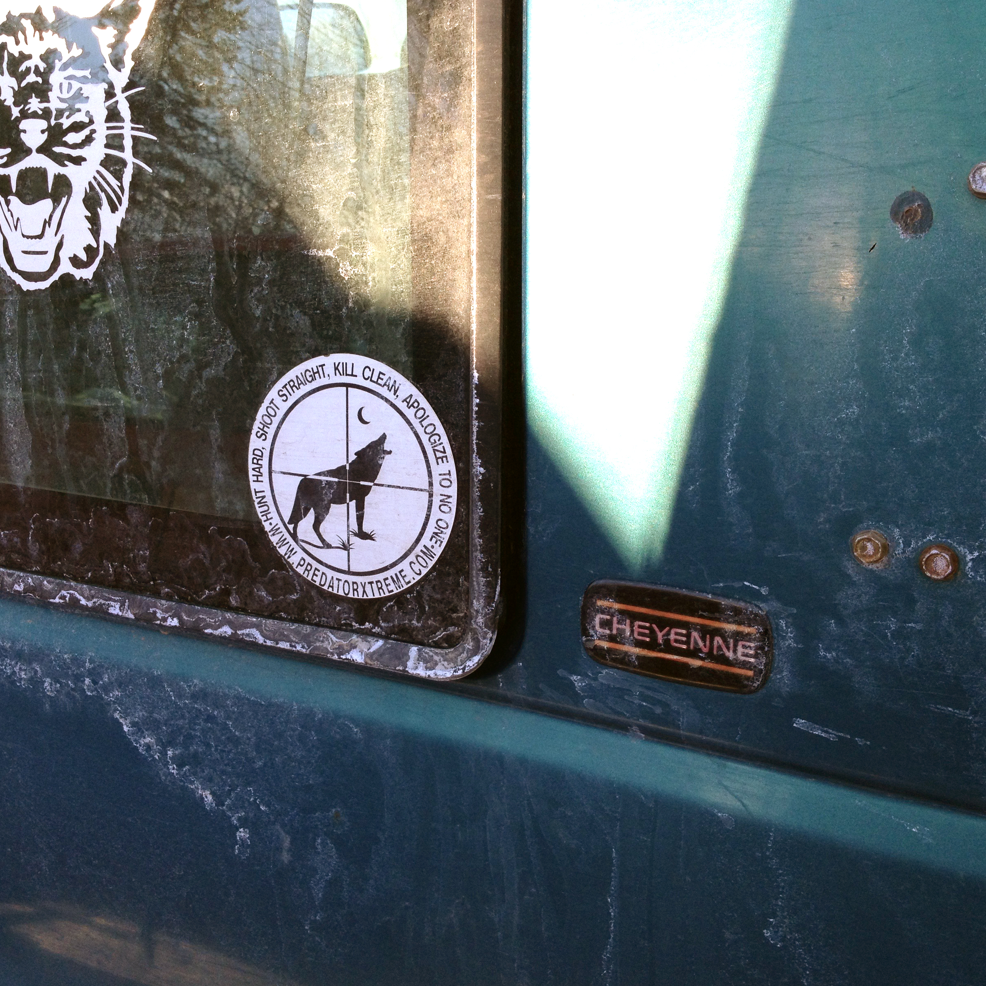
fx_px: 1353
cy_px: 488
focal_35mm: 42
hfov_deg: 40.0
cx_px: 464
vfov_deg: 40.0
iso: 50
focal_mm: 4.28
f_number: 2.4
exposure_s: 1/183
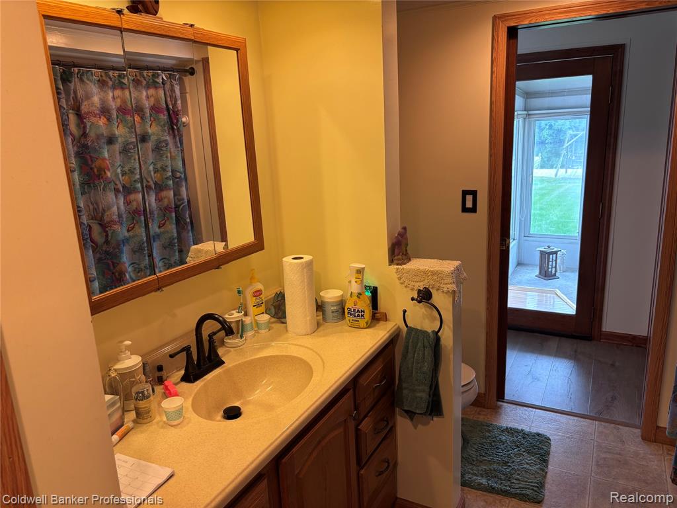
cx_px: 338
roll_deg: +2.5
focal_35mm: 26
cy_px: 254
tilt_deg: -13.8
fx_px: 508
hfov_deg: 67.3
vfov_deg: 53.1
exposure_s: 1/60
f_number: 1.6
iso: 125
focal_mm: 5.96
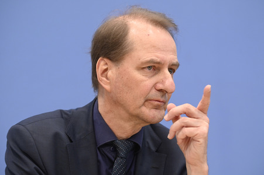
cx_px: 132
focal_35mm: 155
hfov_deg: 13.3
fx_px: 1136
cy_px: 88
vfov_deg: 8.8
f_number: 4.5
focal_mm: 155
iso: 2000
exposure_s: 1/320
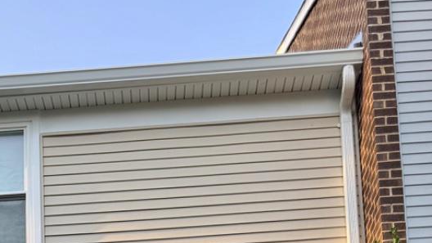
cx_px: 98
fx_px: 871
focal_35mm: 76
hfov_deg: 27.4
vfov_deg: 12.9
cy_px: 547
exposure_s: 1/707
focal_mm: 6.76
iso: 80
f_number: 1.78
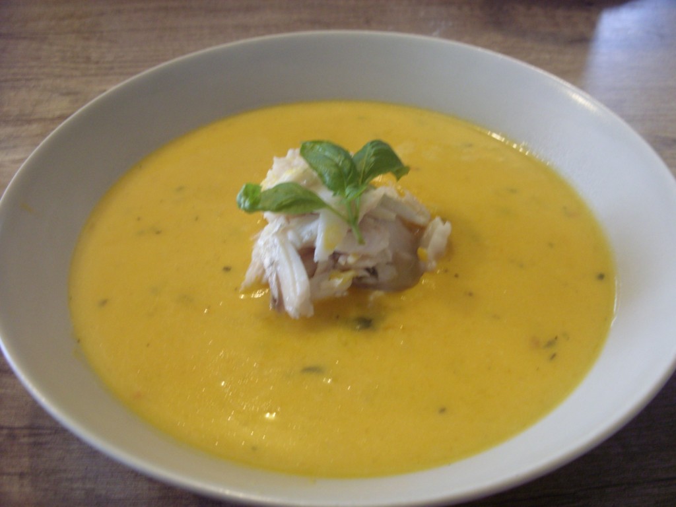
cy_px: 254
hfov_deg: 49.0
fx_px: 742
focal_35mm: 38
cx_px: 338
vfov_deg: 37.7
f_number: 2.8
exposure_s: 1/15
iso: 200
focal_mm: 6.3
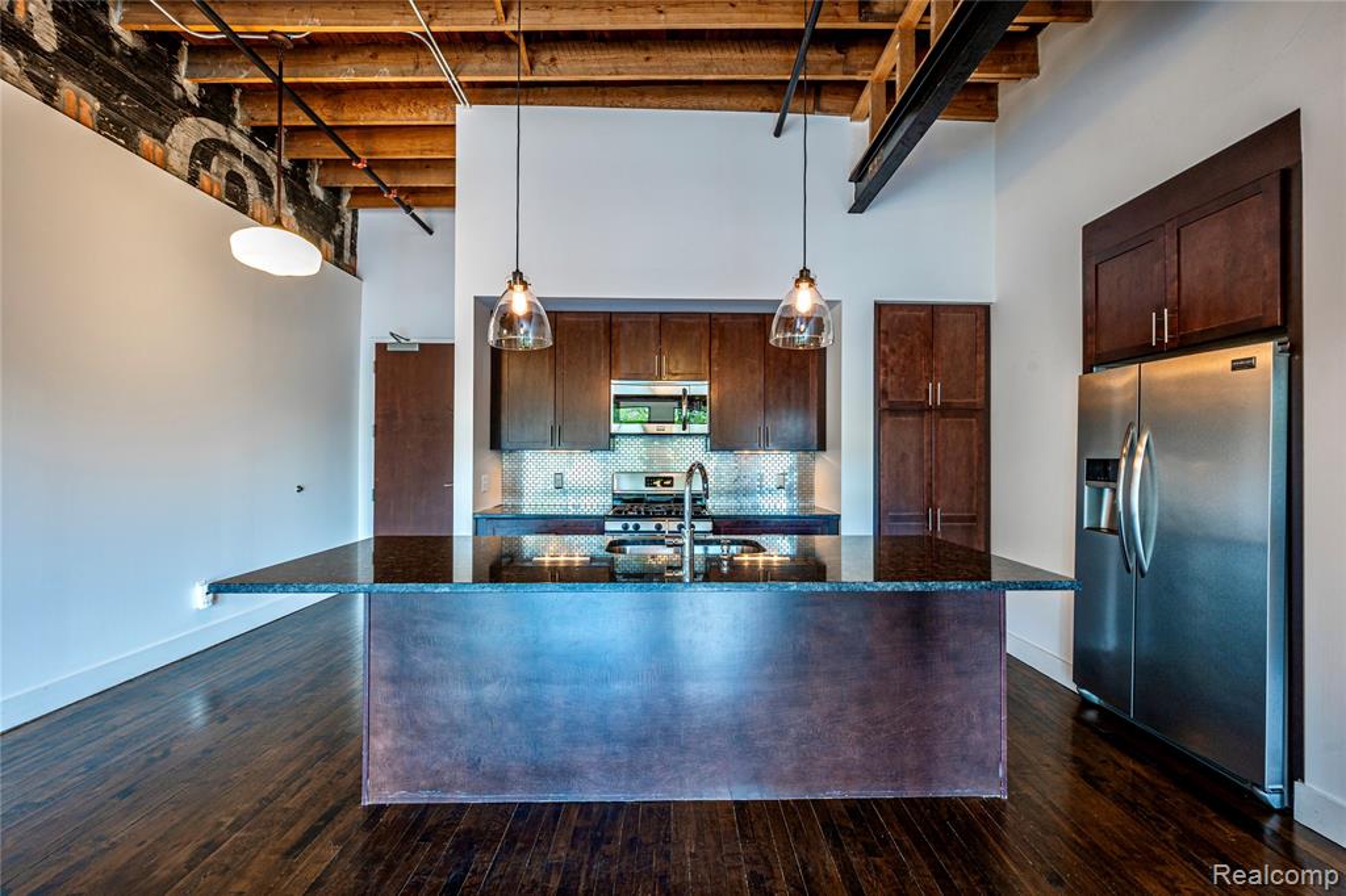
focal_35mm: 14
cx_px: 673
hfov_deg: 104.3
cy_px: 448
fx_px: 523
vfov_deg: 81.2
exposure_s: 1/3
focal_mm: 14
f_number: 9
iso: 200
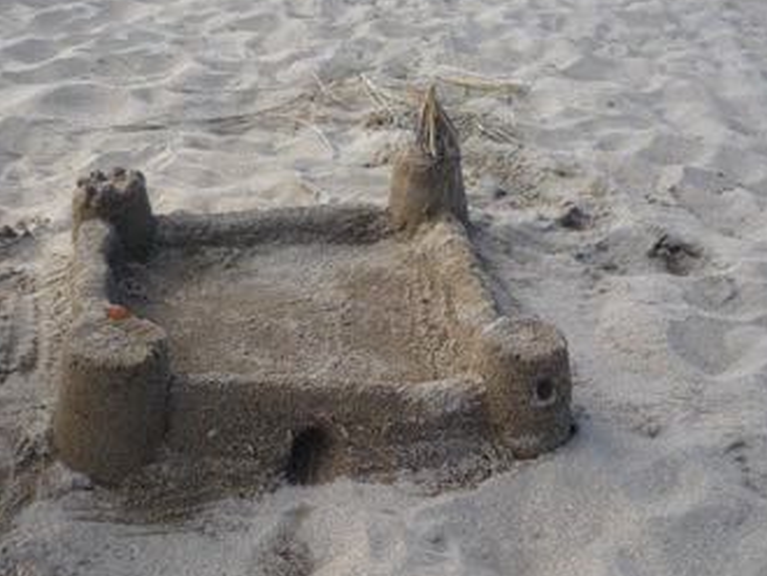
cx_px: 314
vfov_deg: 36.0
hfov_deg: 46.5
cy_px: 314
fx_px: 887
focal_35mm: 40
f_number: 2.8
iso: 100
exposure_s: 1/500
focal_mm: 5.5
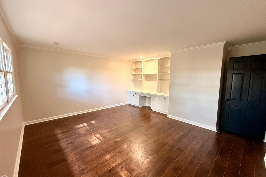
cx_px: 132
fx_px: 111
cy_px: 89
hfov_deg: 100.4
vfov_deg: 77.3
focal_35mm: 15
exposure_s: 1/60
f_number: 2.2
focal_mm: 2.22
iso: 400
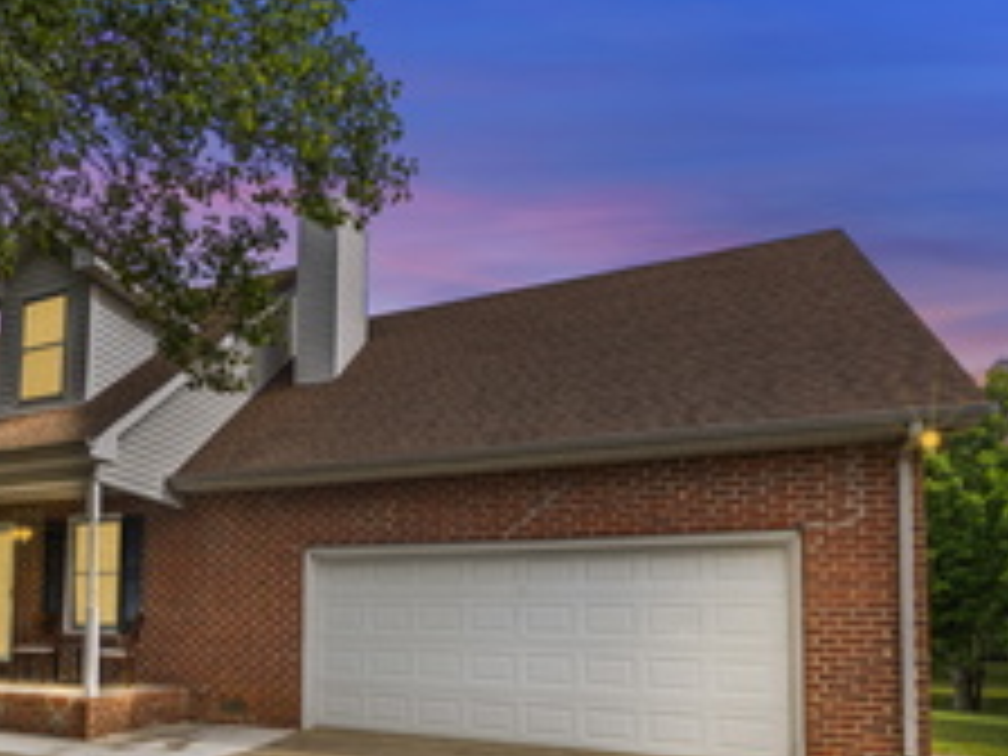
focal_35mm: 24
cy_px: 578
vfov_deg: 53.9
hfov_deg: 67.8
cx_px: 274
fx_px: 699
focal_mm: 14
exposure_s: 1/2000
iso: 1000
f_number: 2.8
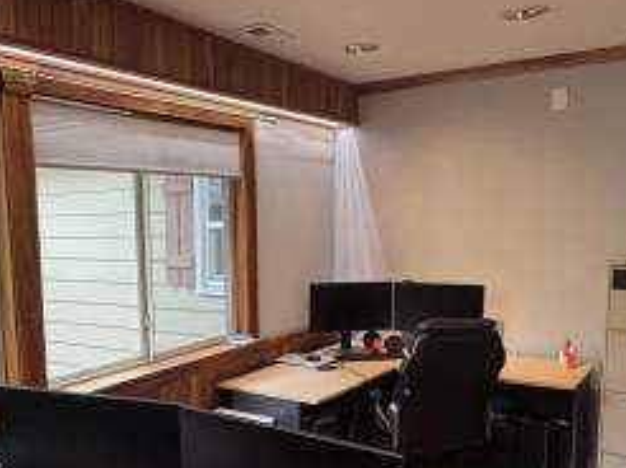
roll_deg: +0.8
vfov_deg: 37.2
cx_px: 212
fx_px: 687
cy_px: 315
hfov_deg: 48.3
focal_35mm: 38
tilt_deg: -7.7
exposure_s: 1/107
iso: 320
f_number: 2.2
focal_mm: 2.22
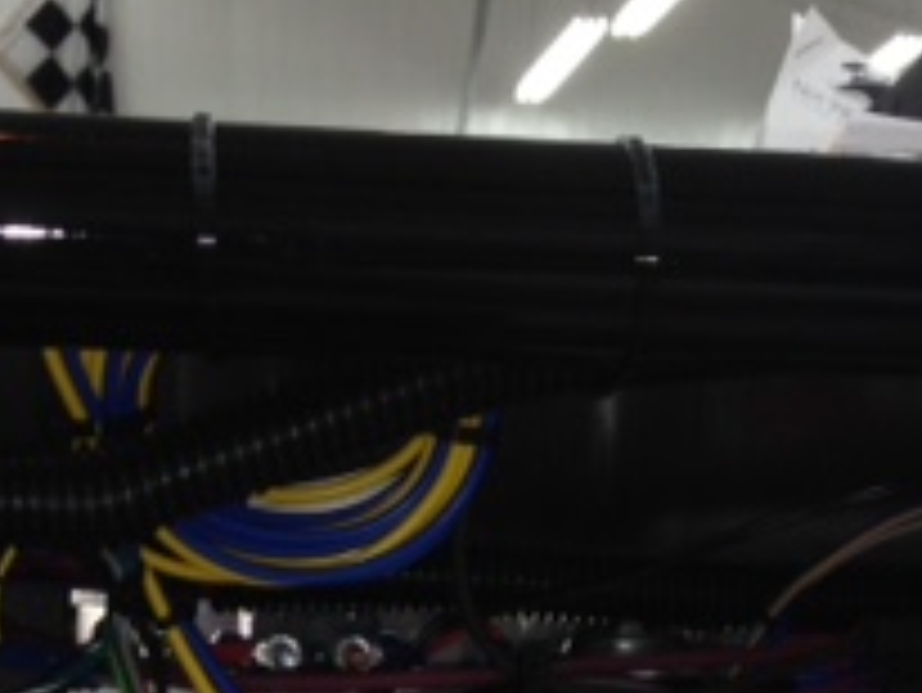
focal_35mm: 103
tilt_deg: -8.0
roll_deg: -0.5
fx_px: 2745
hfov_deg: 19.0
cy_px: 1044
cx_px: 576
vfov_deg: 13.5
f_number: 2.4
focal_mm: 4.12
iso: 50
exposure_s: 1/63
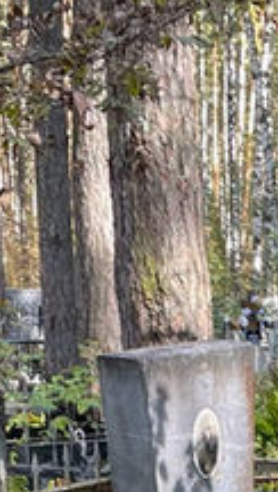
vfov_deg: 14.7
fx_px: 1751
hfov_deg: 9.0
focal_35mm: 134
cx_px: 283
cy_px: 781
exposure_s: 1/121
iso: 64
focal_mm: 4.2
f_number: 1.6
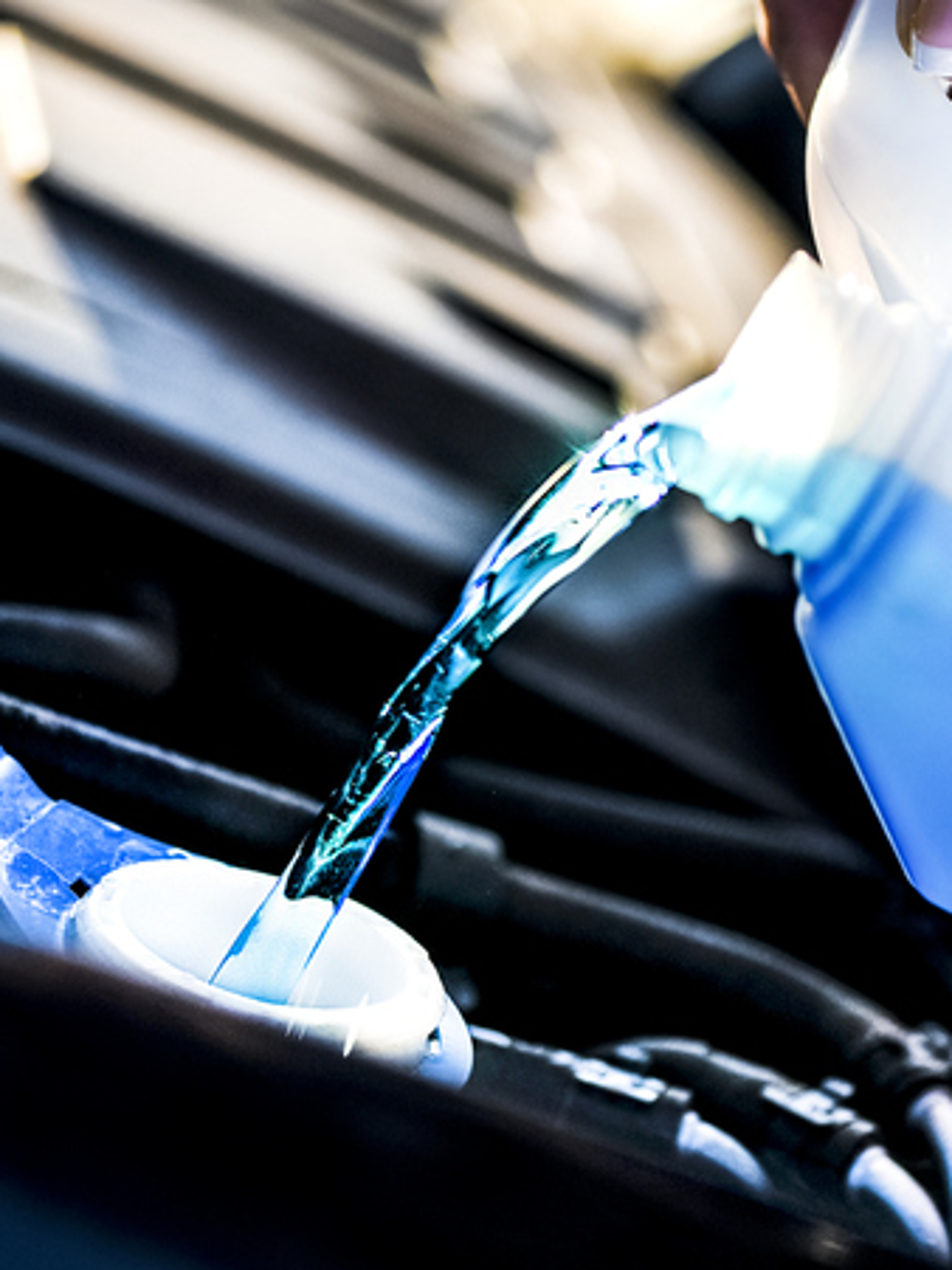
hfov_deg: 9.2
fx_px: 5943
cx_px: 515
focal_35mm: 162
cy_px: 615
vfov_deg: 12.2
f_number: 3.2
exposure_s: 1/2000
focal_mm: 105
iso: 400
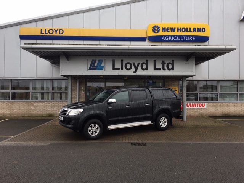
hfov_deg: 61.7
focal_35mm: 29
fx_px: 204
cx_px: 122
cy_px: 92
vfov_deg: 48.2
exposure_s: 1/158
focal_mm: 4.15
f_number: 2.2
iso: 25
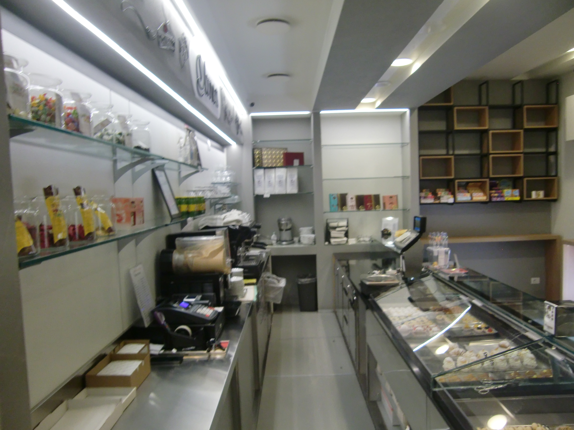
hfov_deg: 63.4
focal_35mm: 28
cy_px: 215
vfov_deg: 49.7
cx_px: 287
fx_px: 464
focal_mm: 4.9
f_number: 2.6
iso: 200
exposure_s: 1/125
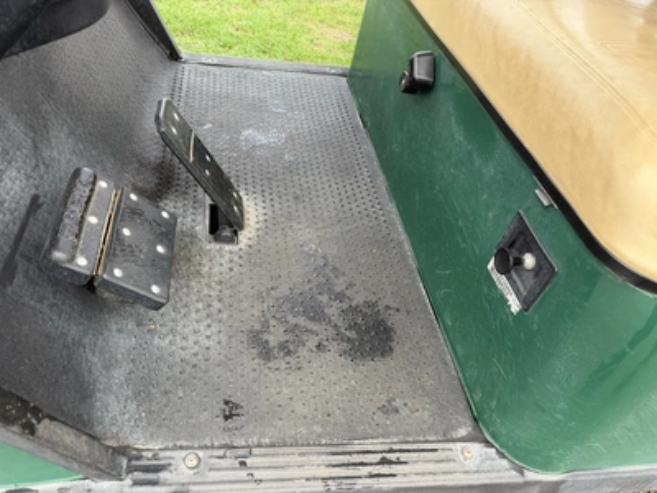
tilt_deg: -42.5
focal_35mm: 24
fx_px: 456
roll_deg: -12.8
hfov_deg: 71.6
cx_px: 328
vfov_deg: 56.8
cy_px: 246
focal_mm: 6.76
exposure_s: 1/188
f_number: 1.78
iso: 100
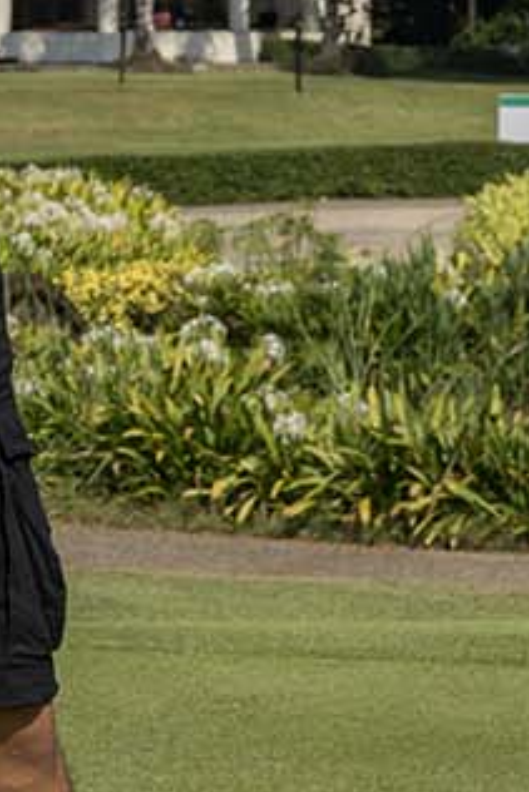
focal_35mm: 205
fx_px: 4513
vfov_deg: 9.8
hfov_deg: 6.6
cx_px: -248
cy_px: -248
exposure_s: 1/1000
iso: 220
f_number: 8
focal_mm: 45
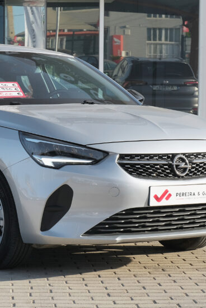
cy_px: 137
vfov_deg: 17.5
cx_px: 9
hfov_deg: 11.6
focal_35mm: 117
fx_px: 1003
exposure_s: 1/160
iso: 160
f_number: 8
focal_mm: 42
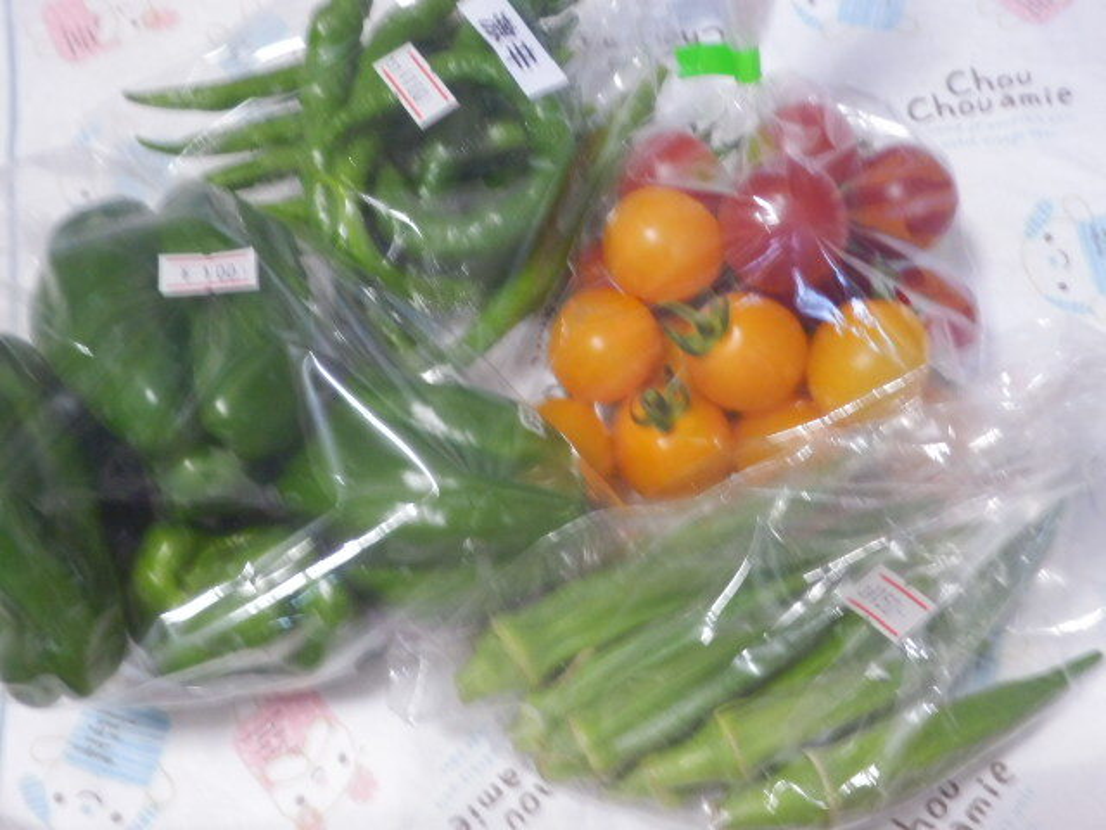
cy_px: 415
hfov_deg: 37.5
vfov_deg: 28.6
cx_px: 553
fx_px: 1629
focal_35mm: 51
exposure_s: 1/20
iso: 800
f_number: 4.4
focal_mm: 9.1
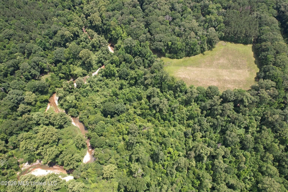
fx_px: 176
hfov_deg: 78.6
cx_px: 144
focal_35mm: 22
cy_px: 96
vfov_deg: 57.2
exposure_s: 1/800
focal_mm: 8.4
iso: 100
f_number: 2.8
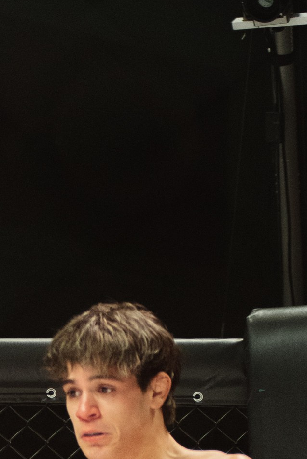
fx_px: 3755
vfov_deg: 6.9
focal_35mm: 294
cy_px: 699
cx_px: -147
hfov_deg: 4.7
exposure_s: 1/640
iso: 2000
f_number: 4
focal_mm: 80
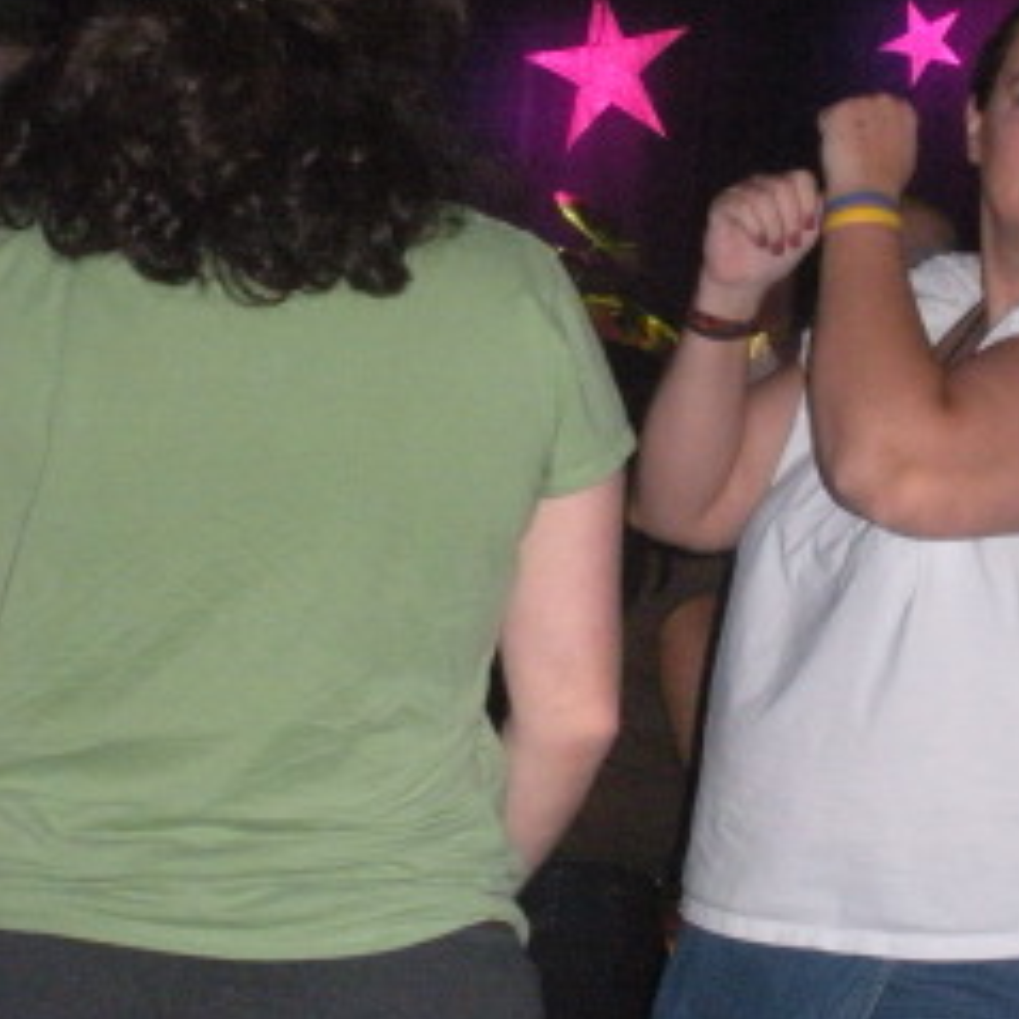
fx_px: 3597
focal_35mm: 108
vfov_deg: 16.1
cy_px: 431
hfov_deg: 16.1
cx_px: 695
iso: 702
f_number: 4.6
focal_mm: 11.2
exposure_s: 1/125
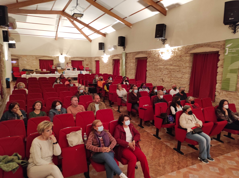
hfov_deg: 69.4
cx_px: 120
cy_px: 89
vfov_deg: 54.8
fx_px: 172
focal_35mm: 25
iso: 1116
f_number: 1.89
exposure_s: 1/20
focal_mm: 5.43
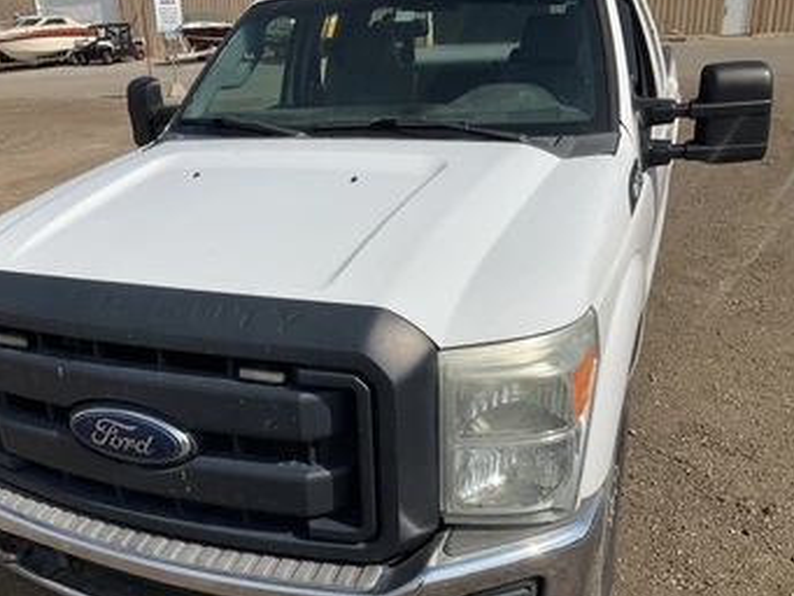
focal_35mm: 34
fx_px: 780
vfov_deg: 41.8
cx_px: 333
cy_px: 312
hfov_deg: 53.7
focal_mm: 3
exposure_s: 1/3788
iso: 25
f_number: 1.8
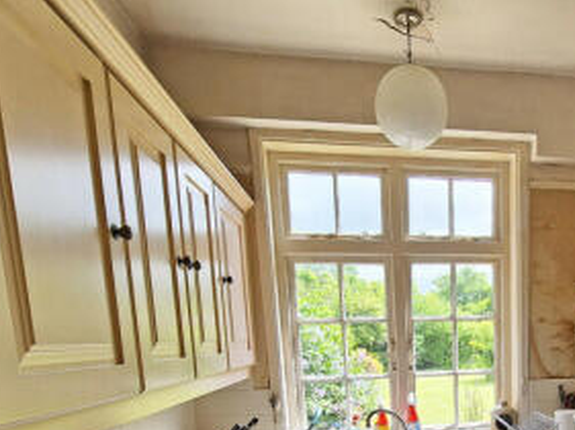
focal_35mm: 27
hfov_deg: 59.8
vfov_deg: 44.9
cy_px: 413
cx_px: 466
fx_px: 448
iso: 50
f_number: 2.2
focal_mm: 2.2
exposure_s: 1/329
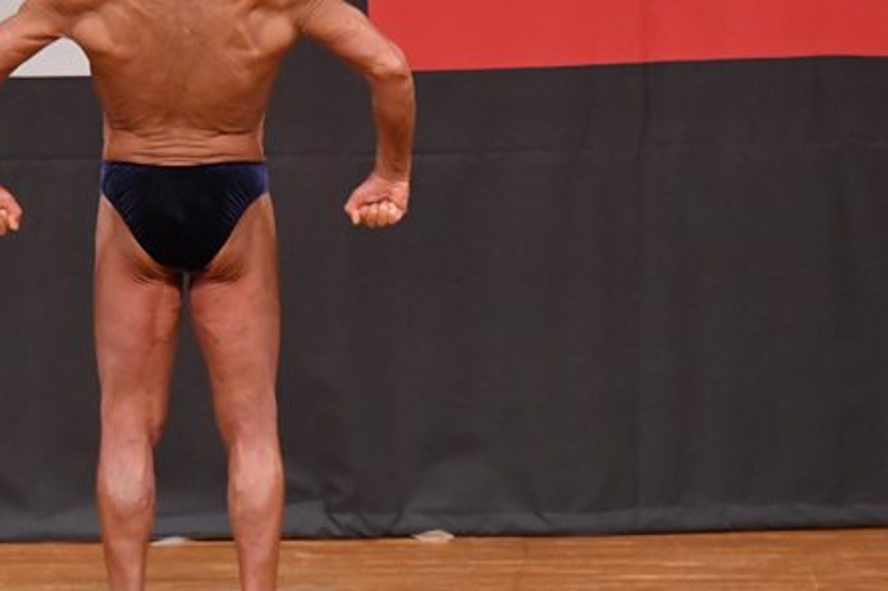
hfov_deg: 3.9
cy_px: 244
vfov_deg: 2.6
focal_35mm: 523
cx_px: 139
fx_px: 12891
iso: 7200
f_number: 5.6
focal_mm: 200
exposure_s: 1/400
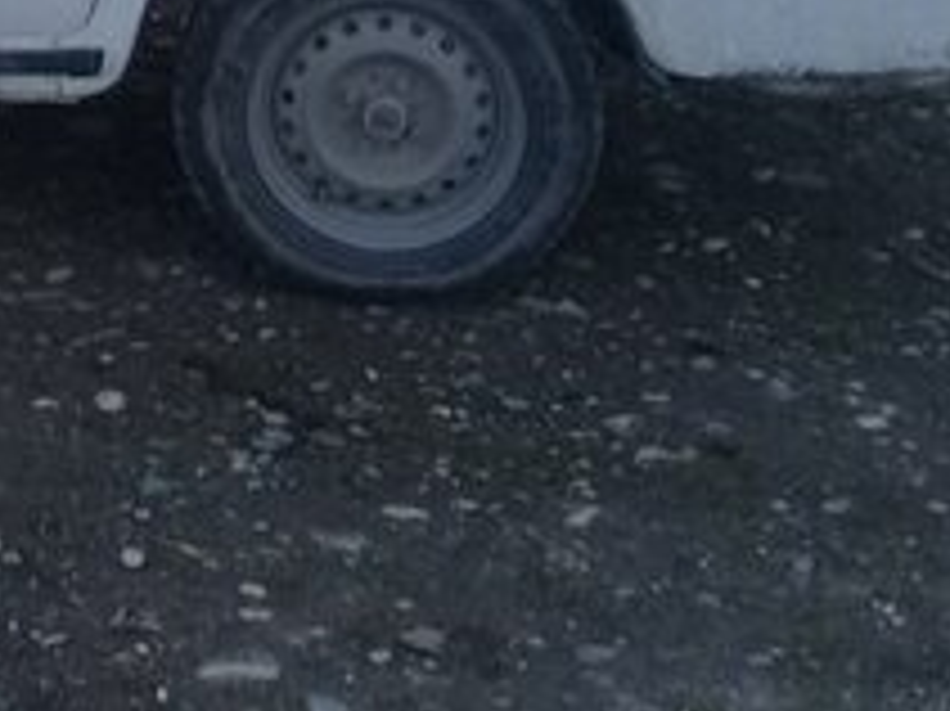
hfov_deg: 18.8
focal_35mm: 97
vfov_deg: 14.5
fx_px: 2661
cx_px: -293
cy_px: -259
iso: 50
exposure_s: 1/50
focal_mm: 3.3
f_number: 2.2
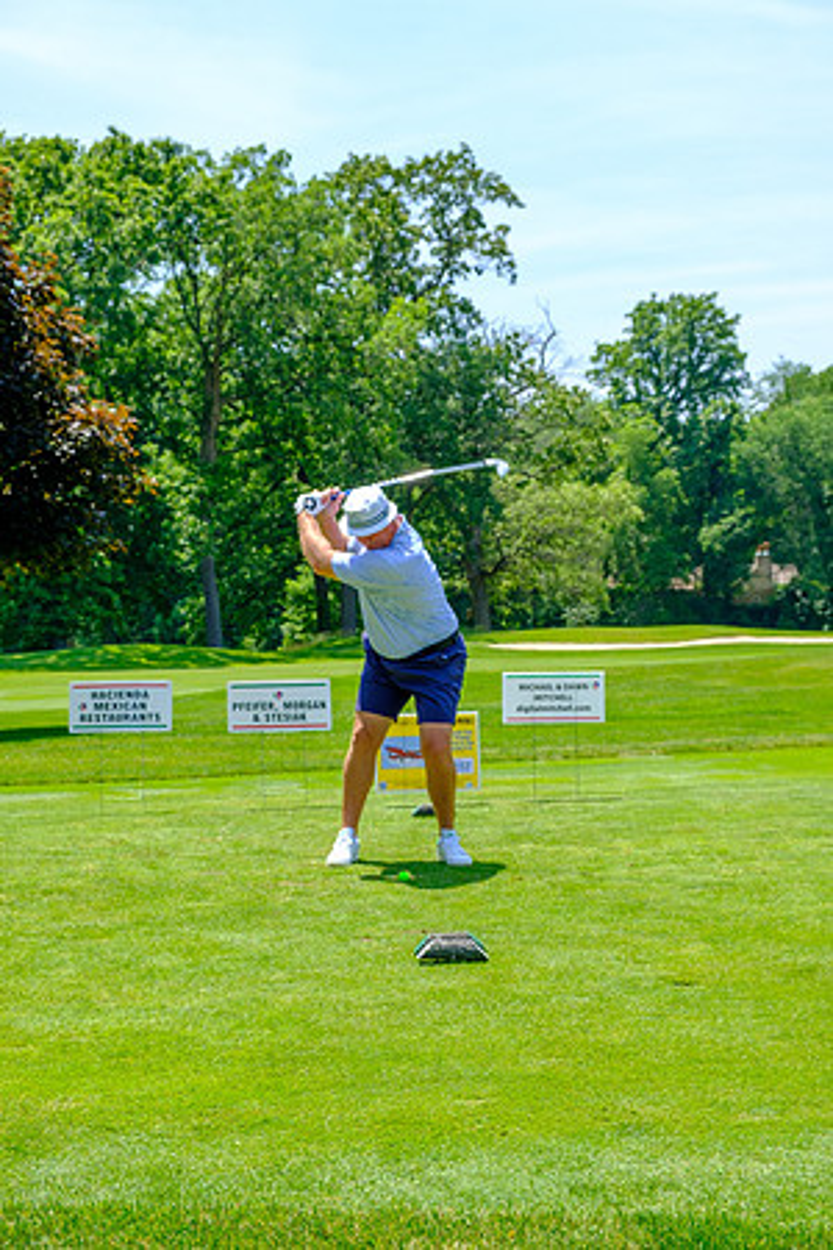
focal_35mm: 59
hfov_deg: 23.0
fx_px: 2048
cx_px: 416
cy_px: 625
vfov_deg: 33.9
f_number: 5.6
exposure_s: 1/250
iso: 200
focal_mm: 39
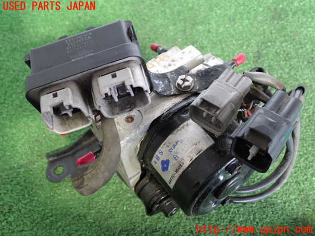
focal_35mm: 36
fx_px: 328
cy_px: 118
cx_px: 158
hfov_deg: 51.4
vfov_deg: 39.7
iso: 800
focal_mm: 6.37
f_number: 2.5
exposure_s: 1/25
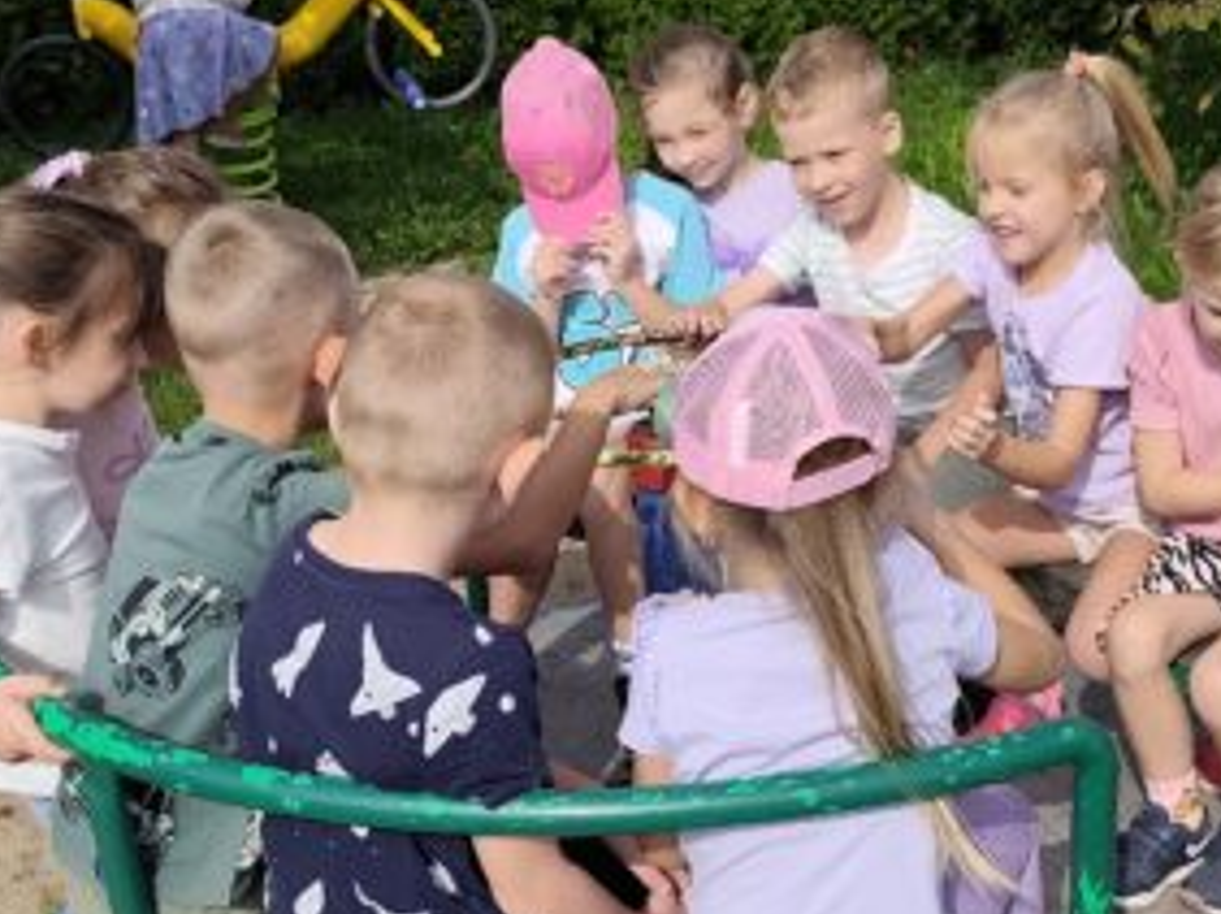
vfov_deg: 29.6
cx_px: 641
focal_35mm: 49
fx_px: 1727
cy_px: 528
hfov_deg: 38.9
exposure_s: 1/2000
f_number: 1.65
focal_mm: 6.19
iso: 80
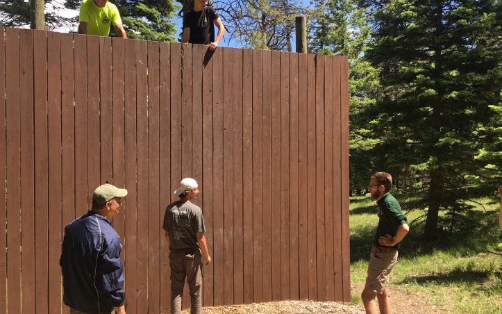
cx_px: 229
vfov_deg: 37.3
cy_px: 154
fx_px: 465
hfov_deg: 56.6
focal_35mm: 34
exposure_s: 1/574
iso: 25
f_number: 2.2
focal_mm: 4.15
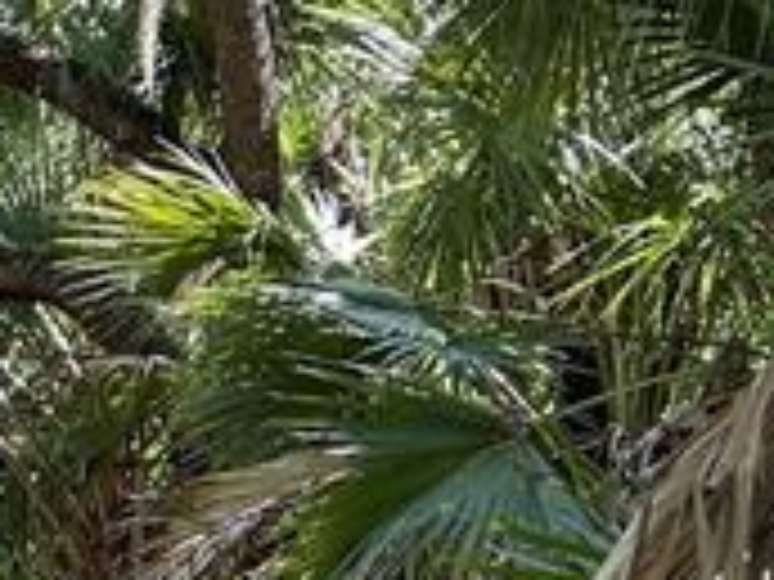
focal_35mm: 116
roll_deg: -1.4
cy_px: 859
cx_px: -423
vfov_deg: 12.2
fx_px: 2594
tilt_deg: -4.1
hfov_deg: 15.5
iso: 40
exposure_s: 1/271
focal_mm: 5.7
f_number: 1.5
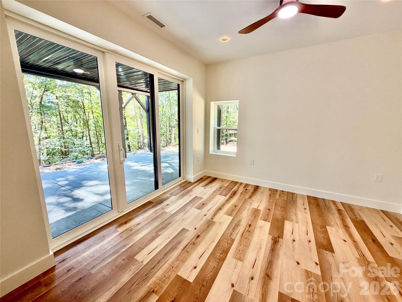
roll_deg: -1.4
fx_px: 163
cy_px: 151
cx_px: 201
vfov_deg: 85.7
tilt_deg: -10.2
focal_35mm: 14
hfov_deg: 102.1
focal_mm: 2.22
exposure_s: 1/121
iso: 160
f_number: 2.2
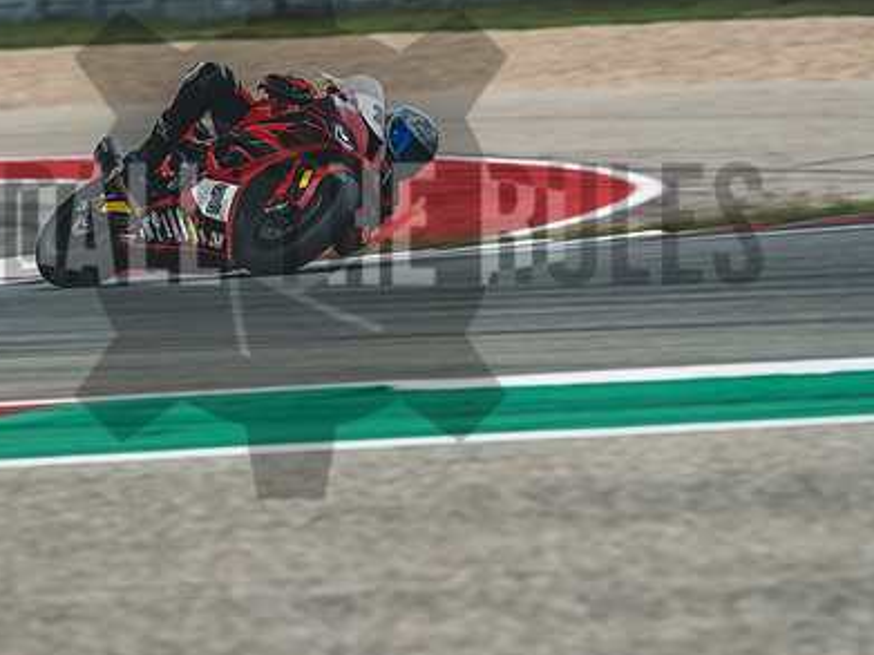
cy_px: 227
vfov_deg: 3.5
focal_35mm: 428
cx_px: 291
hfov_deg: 4.6
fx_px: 10803
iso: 160
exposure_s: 1/250
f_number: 4.5
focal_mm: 200
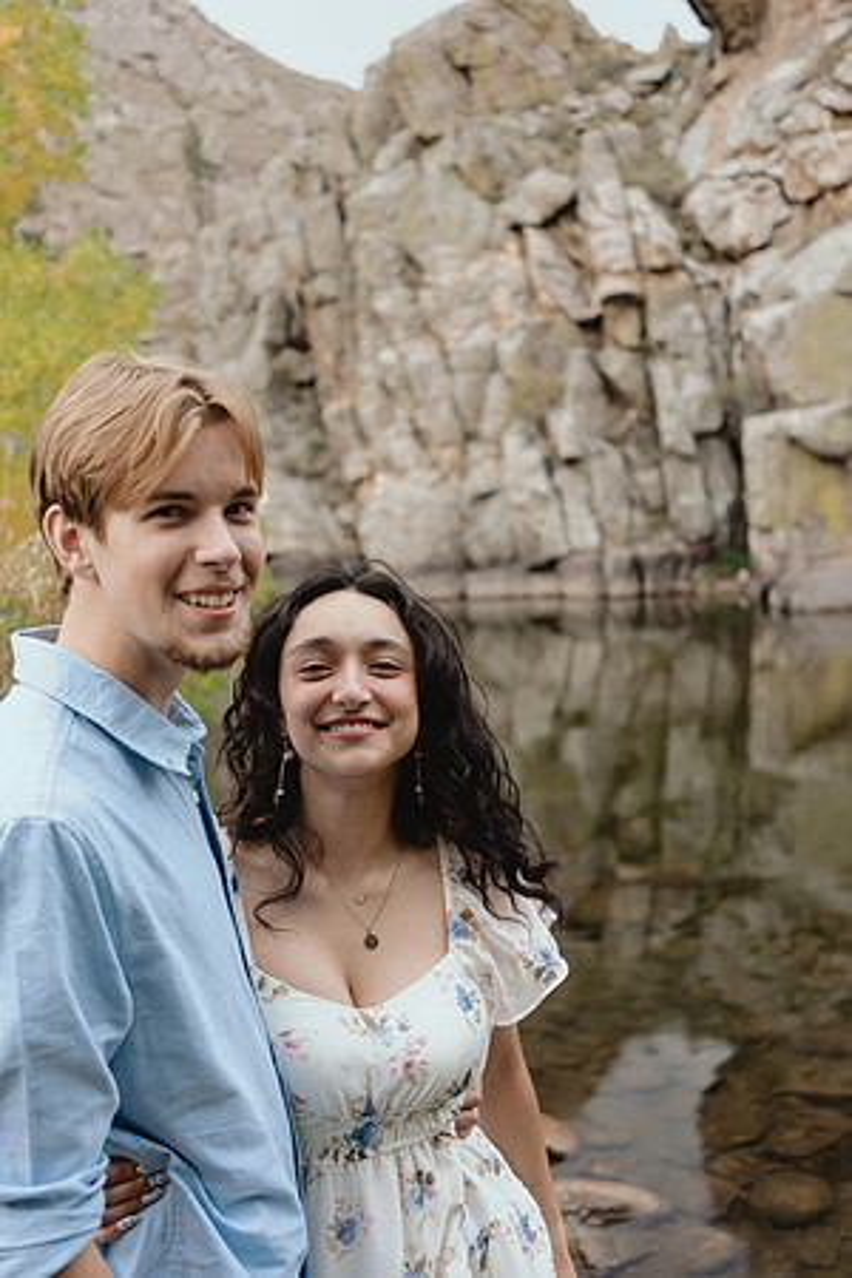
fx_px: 1242
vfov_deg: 54.4
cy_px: 639
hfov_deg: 37.9
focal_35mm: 35
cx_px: 426
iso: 800
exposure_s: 1/250
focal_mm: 35
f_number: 3.2
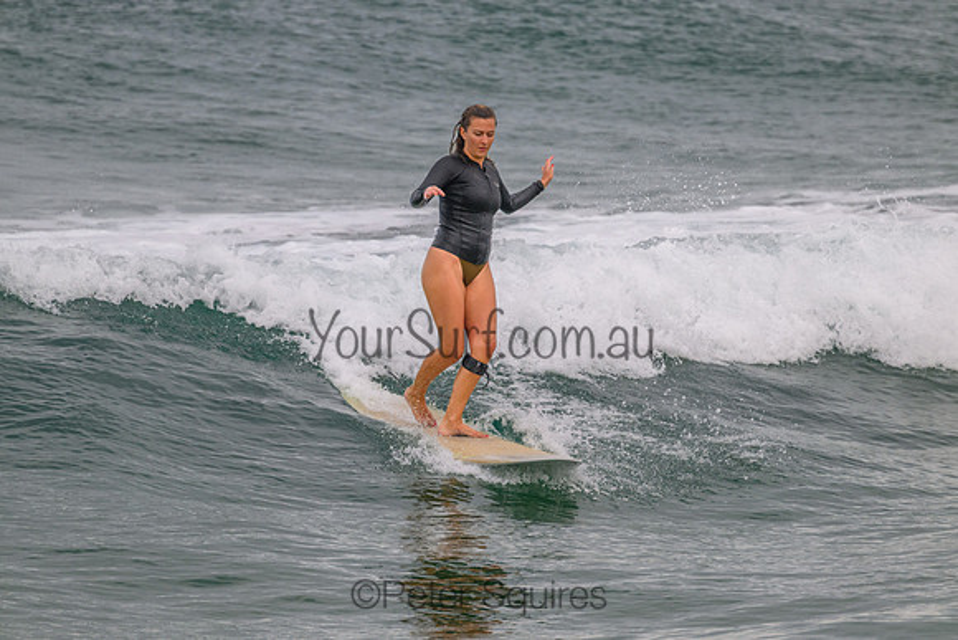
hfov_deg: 2.6
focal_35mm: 800
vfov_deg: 1.7
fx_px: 21293
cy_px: 320
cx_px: 479
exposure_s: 1/2000
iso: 1400
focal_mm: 800
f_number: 11
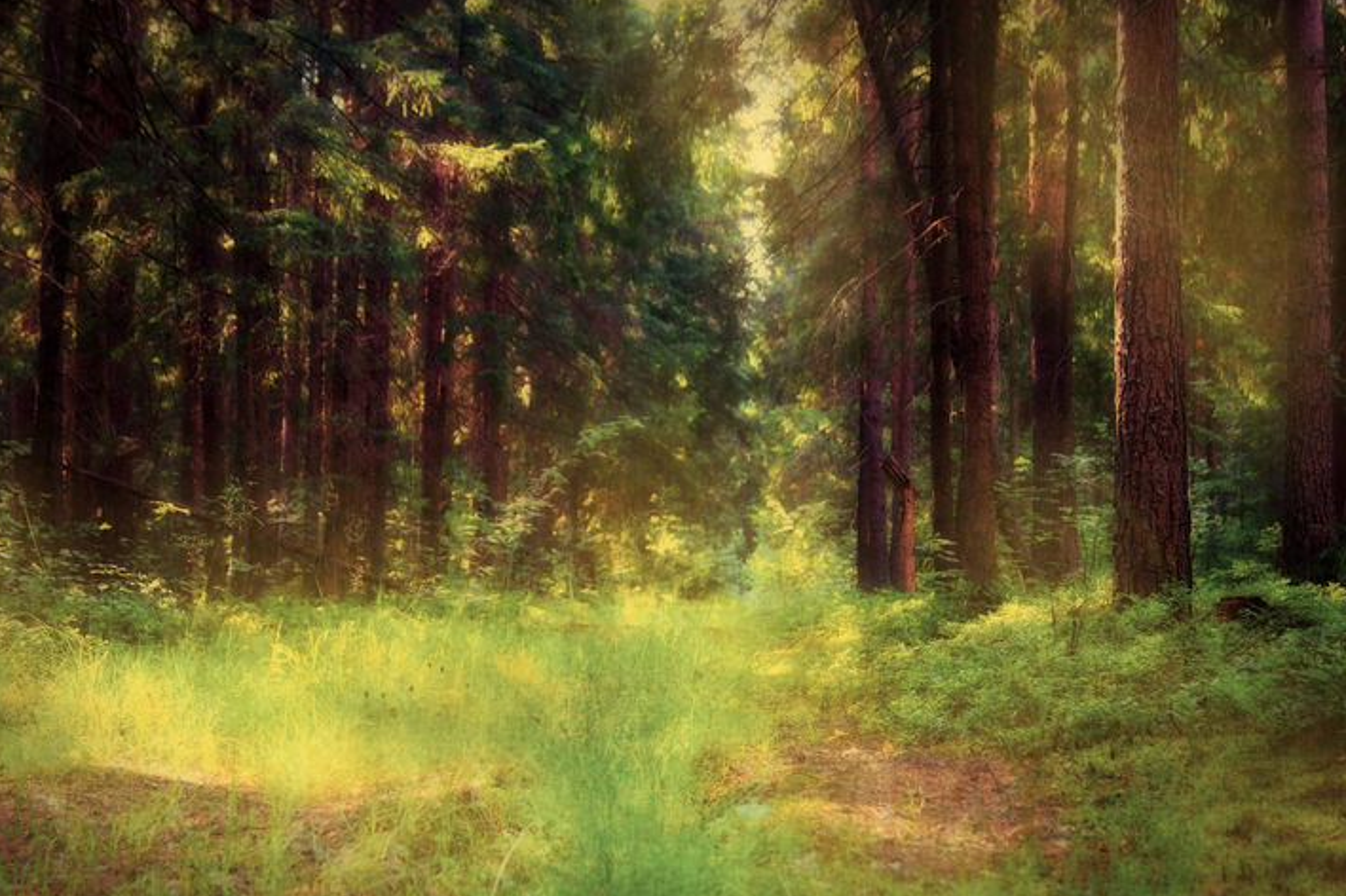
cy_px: 493
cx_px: 623
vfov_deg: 20.4
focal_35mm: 67
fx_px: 2490
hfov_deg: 30.2
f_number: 4.5
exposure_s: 1/60
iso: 400
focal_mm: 35
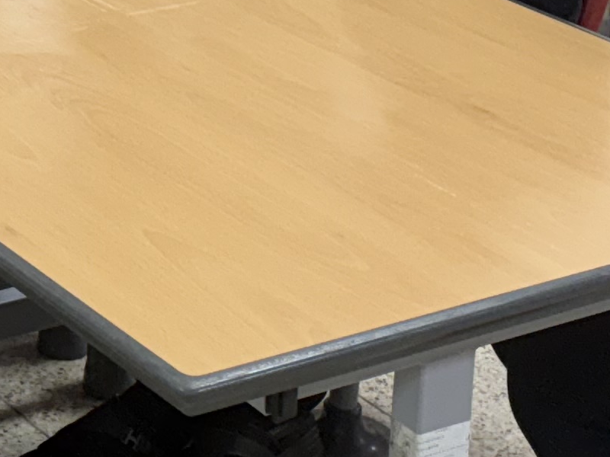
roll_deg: -1.7
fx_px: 2308
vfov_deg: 10.6
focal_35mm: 131
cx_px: -88
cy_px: -395
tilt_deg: -9.0
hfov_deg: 14.6
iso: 100
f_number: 1.6
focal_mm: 5.96
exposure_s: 1/120
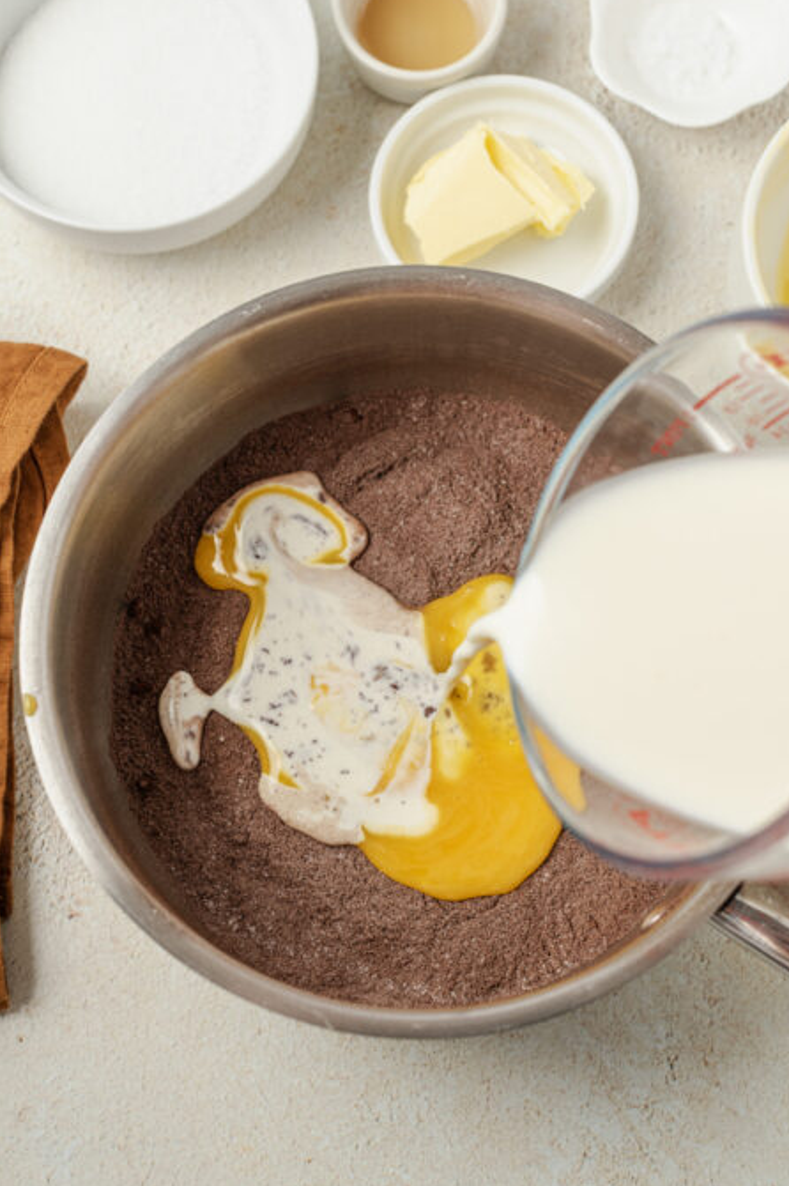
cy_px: 540
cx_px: 414
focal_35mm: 56
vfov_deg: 35.6
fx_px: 1843
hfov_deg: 24.2
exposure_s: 1/40
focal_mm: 50
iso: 320
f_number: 5.6
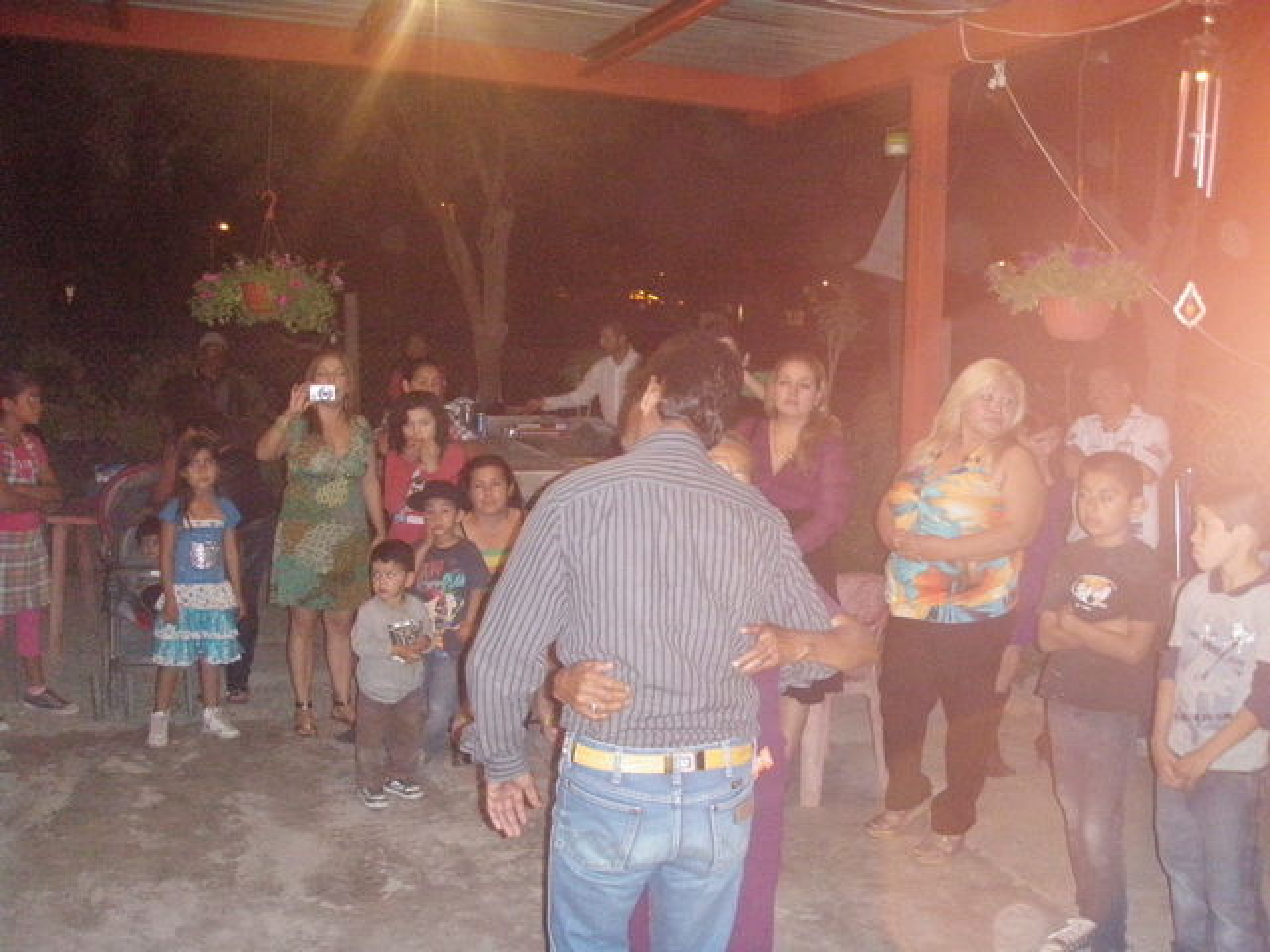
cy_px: 476
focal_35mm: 38
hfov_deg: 49.0
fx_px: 1394
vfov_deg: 37.7
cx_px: 635
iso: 800
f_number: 3.5
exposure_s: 1/30
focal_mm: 6.7
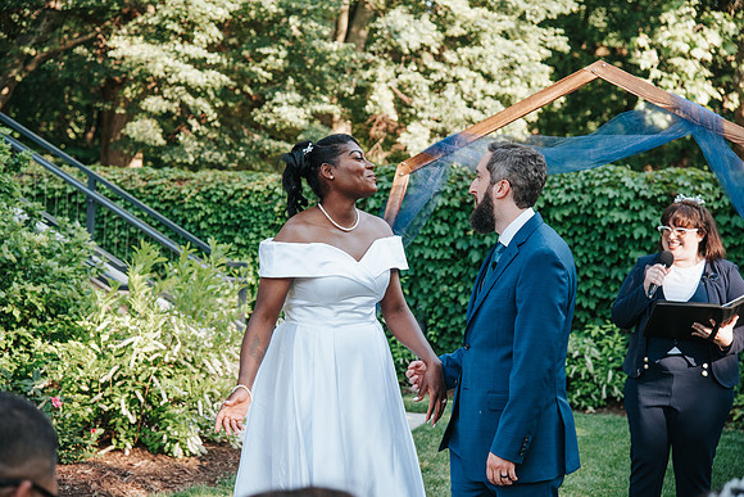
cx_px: 372
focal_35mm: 78
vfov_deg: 17.5
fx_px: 1612
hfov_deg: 26.0
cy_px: 248
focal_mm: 78
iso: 400
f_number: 4.5
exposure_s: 1/320
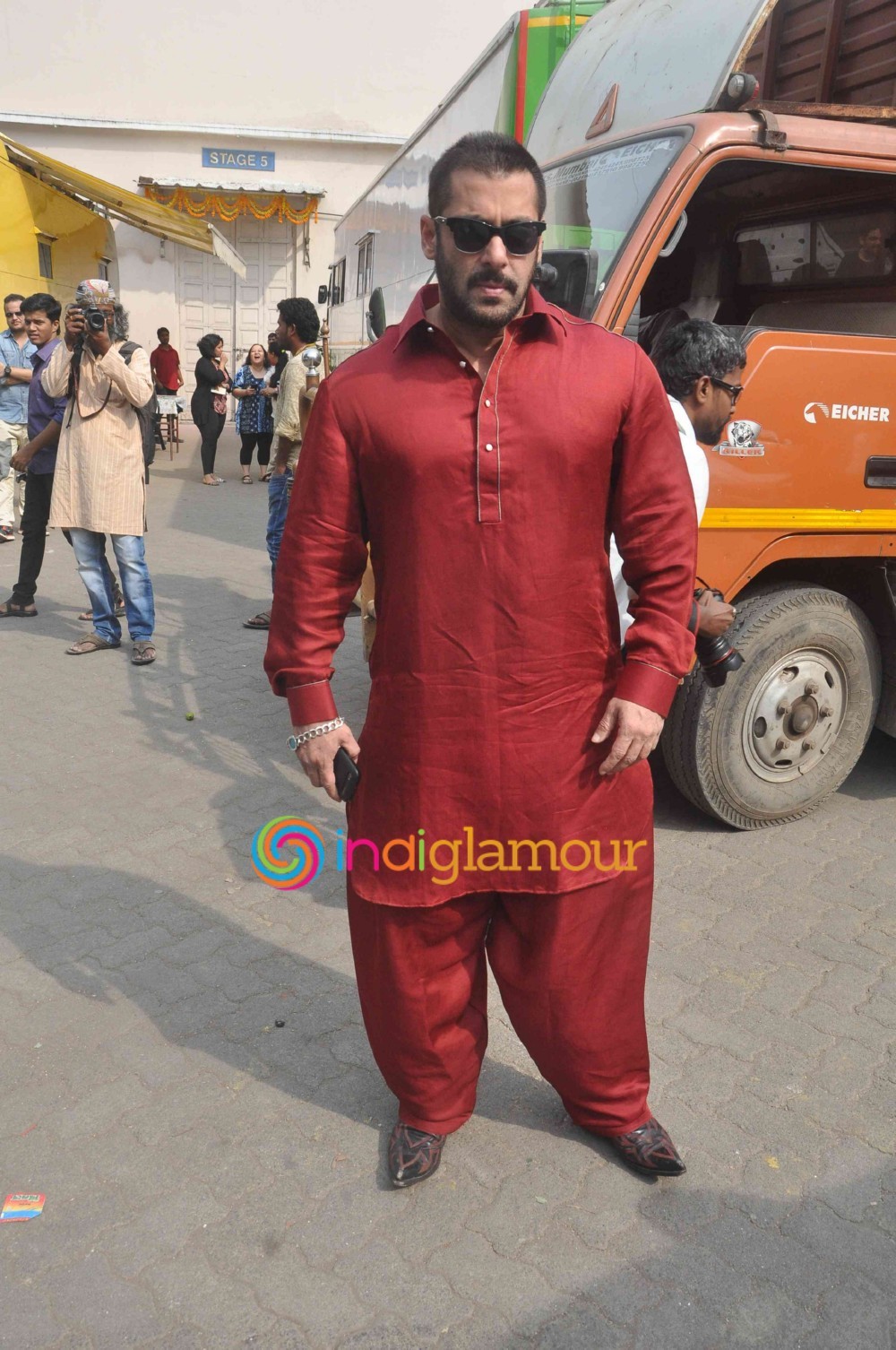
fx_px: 1179
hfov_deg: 41.6
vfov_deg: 59.6
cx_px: 448
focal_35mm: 32
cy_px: 675
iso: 800
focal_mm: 21
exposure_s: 1/640
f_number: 11
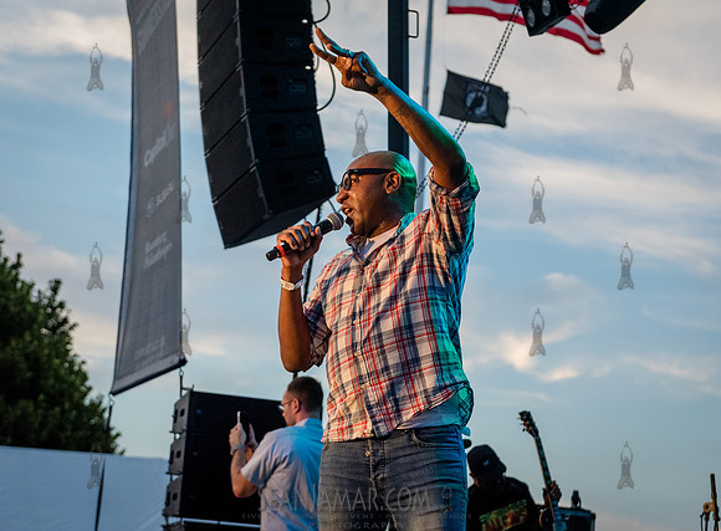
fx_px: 1706
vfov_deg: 17.7
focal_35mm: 82
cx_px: 371
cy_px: 279
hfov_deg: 23.9
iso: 4000
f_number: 4.5
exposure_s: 1/2500
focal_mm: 70
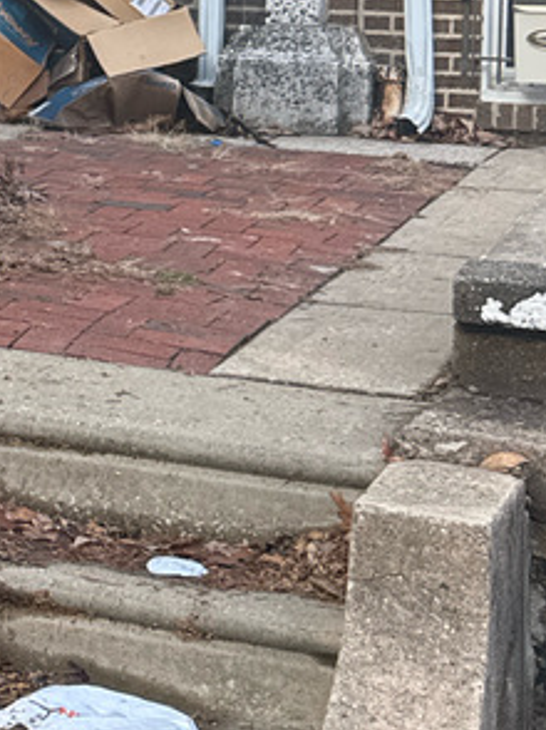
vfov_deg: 19.3
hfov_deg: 13.3
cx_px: -484
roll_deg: -2.2
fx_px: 2064
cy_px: -65
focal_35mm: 98
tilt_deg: +0.6
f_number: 1.78
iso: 80
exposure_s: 1/747
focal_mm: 6.76
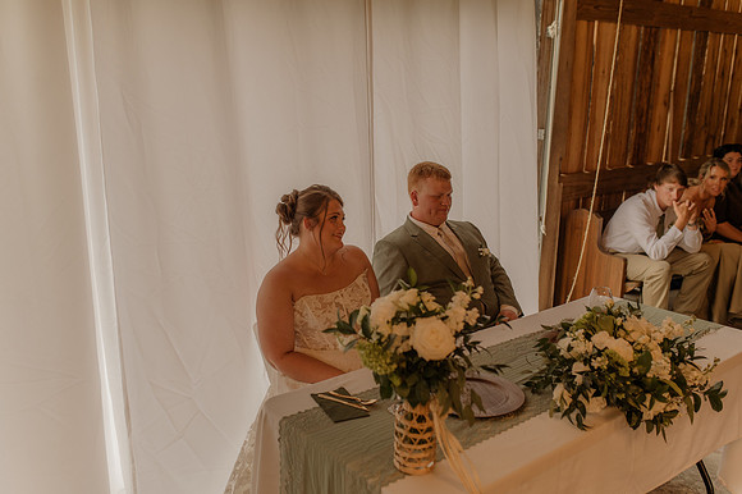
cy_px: 247
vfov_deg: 37.8
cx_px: 371
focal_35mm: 35
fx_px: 721
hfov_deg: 54.5
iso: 640
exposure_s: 1/200
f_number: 2.5
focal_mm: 35
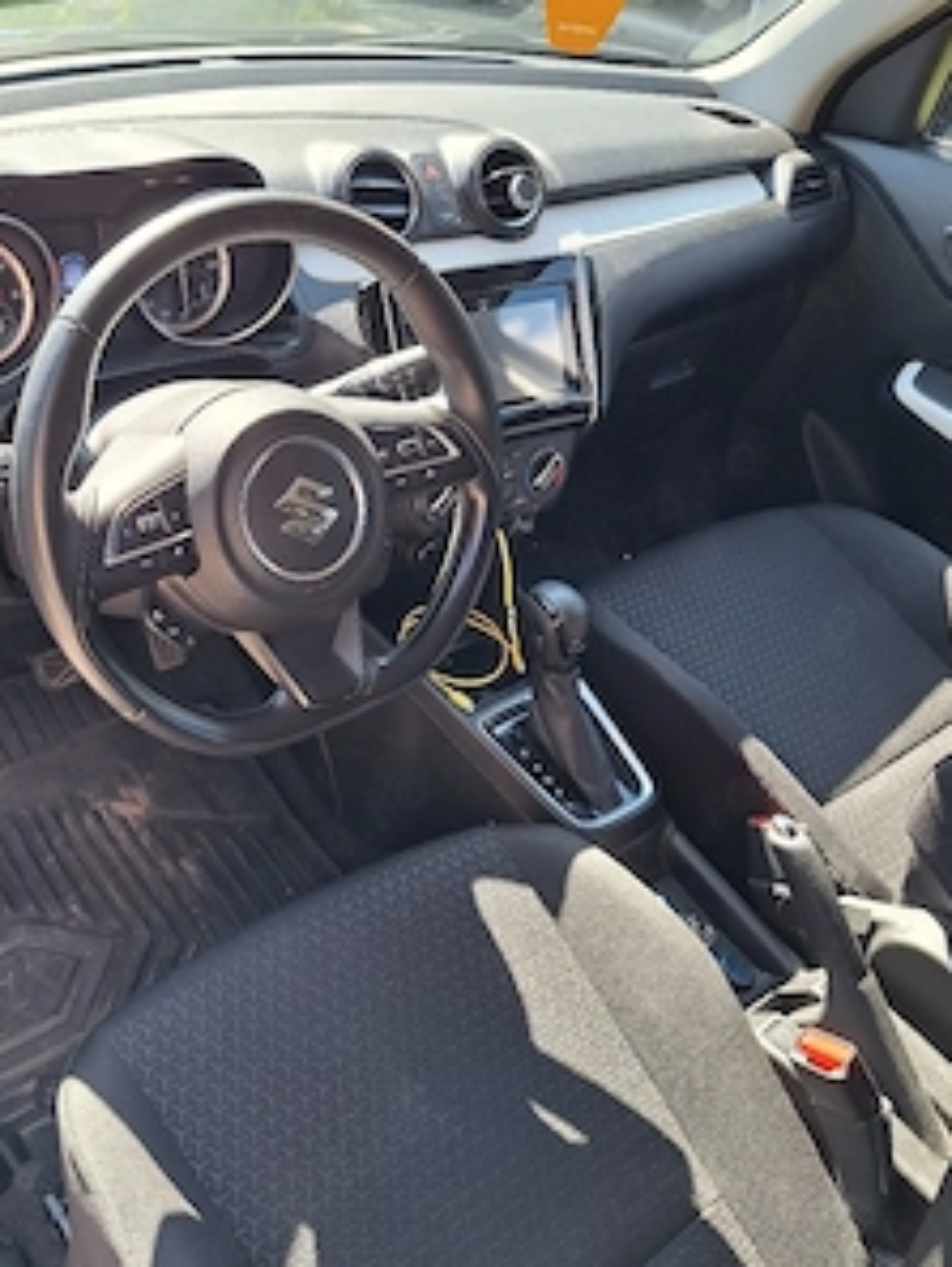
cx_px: 376
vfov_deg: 58.3
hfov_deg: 45.2
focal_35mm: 31
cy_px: 593
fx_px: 1136
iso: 40
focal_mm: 5.54
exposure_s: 1/192
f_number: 1.8
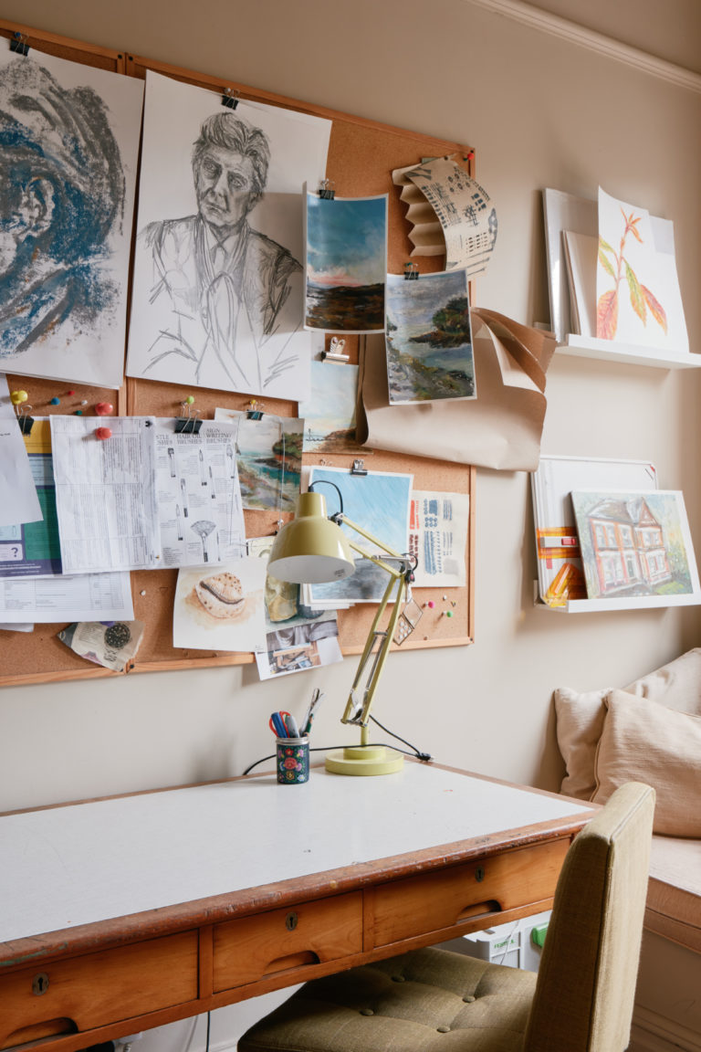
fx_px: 1022
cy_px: 526
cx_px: 350
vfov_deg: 54.4
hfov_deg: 37.9
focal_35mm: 35
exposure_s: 1/1.59
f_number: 11
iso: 160
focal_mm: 23.4
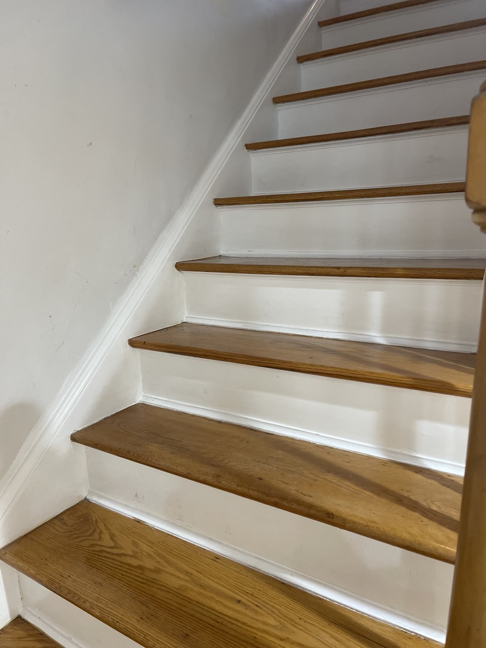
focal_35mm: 26
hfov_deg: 53.1
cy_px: 324
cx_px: 243
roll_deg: +1.7
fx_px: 487
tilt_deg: -11.7
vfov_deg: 67.3
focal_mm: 5.1
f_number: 1.6
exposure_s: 1/60
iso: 200
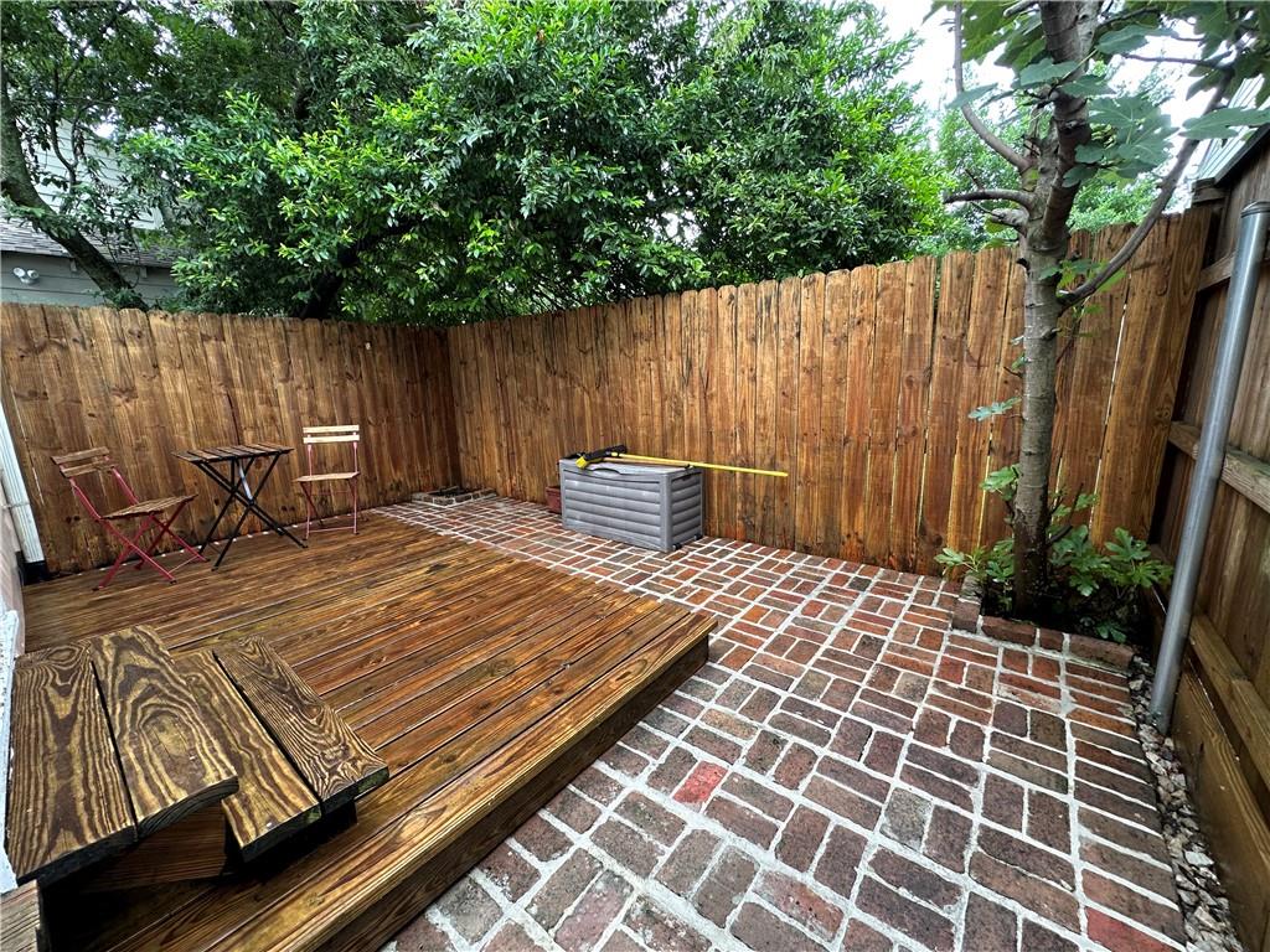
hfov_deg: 102.1
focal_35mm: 14
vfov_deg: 85.7
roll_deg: +1.5
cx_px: 635
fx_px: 514
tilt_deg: -10.5
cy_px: 476
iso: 64
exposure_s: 1/99
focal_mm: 2.22
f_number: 2.2
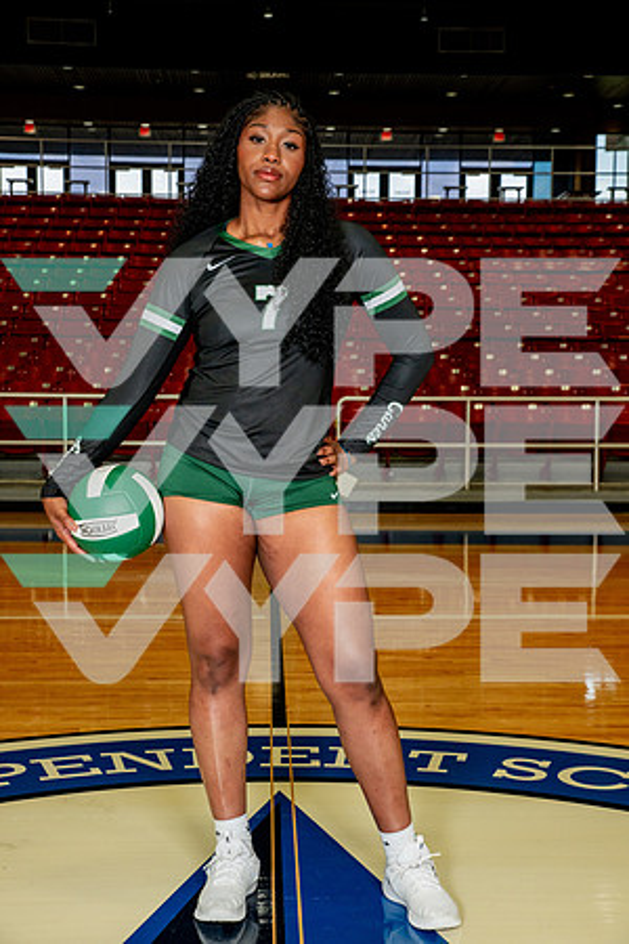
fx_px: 1363
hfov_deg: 26.0
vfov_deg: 38.2
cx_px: 314
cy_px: 472
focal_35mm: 52
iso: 800
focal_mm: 52
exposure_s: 1/200
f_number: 7.1
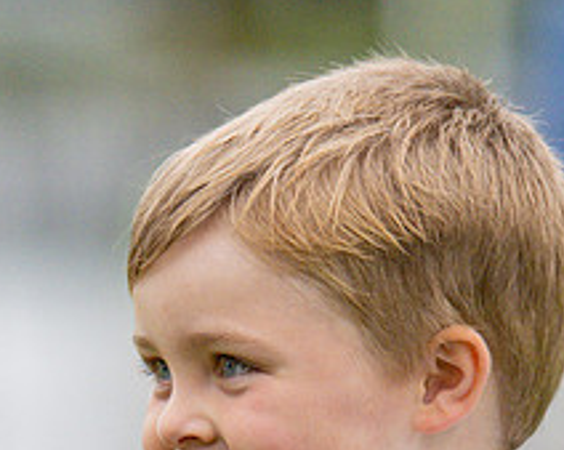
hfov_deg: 2.9
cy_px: 527
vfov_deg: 2.3
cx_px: -90
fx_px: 11118
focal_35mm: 667
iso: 1000
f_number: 1.8
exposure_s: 1/6400
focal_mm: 135
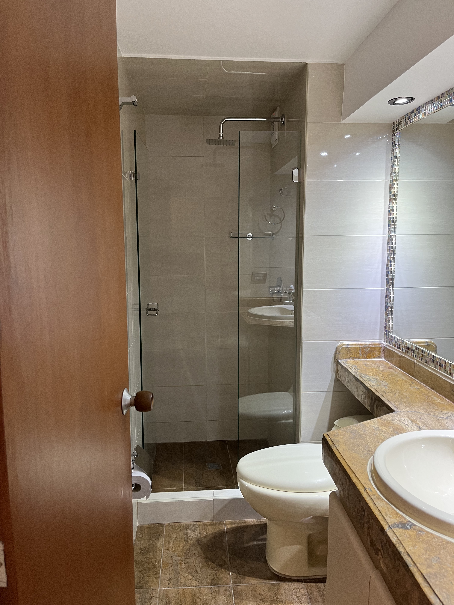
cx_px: 227
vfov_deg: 67.3
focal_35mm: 26
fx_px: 455
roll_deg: +1.4
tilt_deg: -8.2
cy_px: 302
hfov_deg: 53.1
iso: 125
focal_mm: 5.1
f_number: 1.6
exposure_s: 1/60
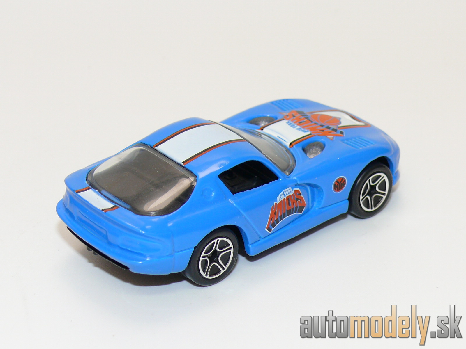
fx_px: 1373
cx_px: 233
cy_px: 174
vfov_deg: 14.5
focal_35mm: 102
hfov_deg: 19.3
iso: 100
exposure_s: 1/40
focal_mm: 13.3
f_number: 4
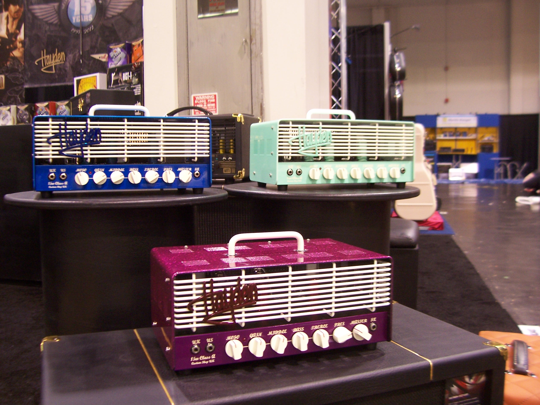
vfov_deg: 41.8
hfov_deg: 54.0
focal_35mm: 34
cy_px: 202
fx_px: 530
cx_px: 270
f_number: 2.7
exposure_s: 1/20
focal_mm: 5.6
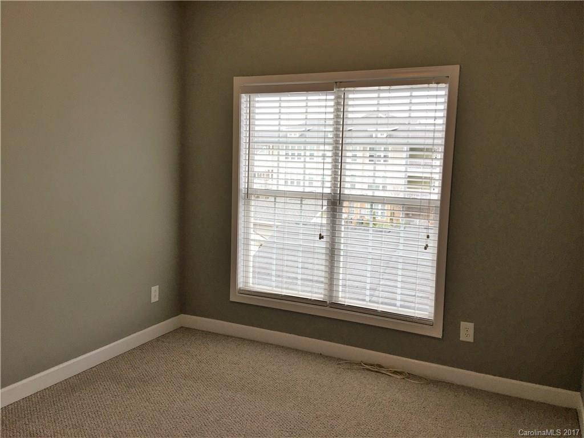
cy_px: 219
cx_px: 292
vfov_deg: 48.2
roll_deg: -1.5
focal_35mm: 29
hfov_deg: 61.7
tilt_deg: -4.7
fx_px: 489
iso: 32
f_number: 2.2
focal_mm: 4.15
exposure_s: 1/60
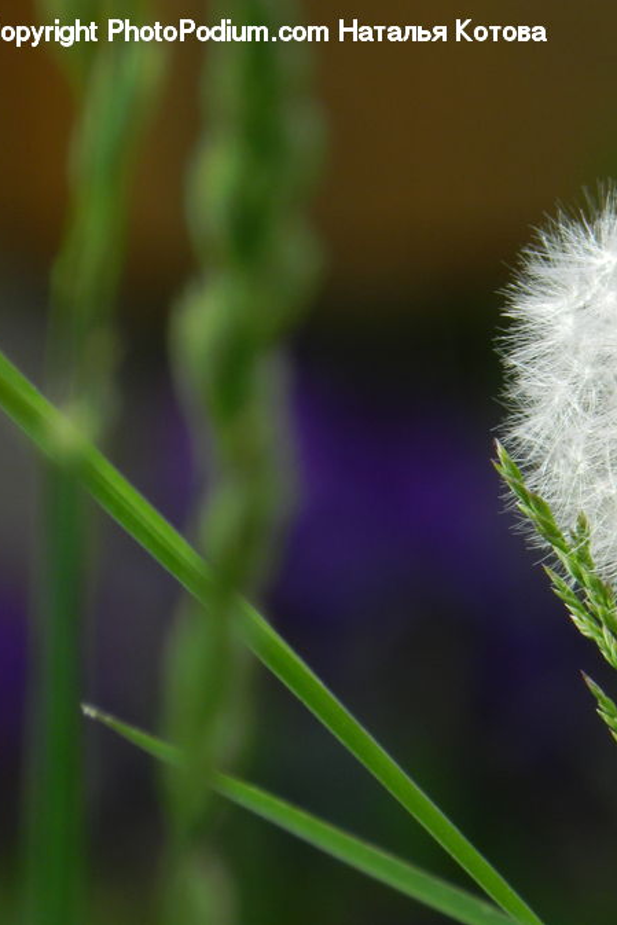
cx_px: 599
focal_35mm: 1127
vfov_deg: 1.8
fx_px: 28956
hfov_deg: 1.2
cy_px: 462
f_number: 7.1
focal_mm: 144
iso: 160
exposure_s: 1/125
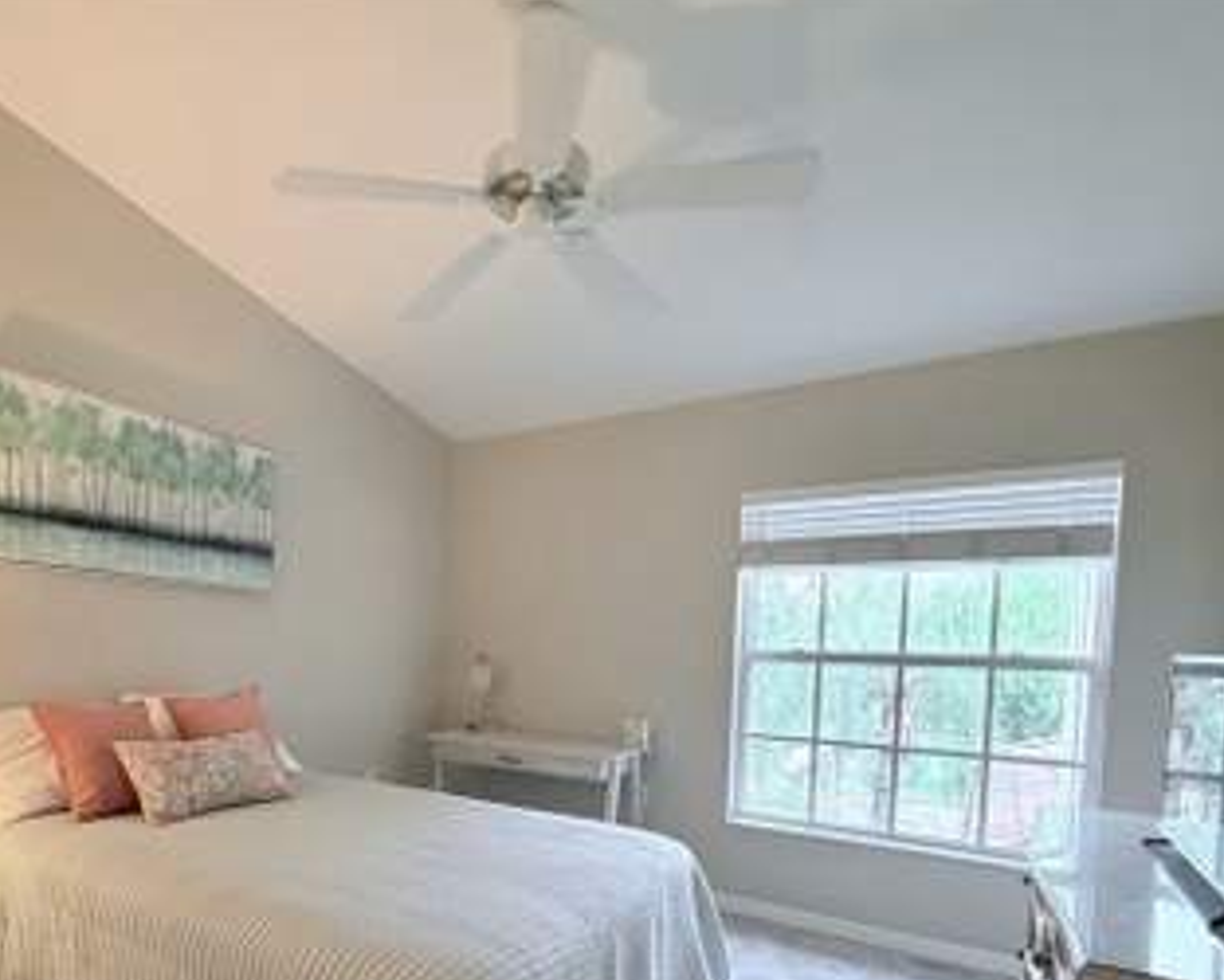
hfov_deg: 75.6
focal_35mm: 21
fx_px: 761
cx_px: 428
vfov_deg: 63.3
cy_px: 682
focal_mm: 2.22
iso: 500
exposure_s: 1/60
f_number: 2.2
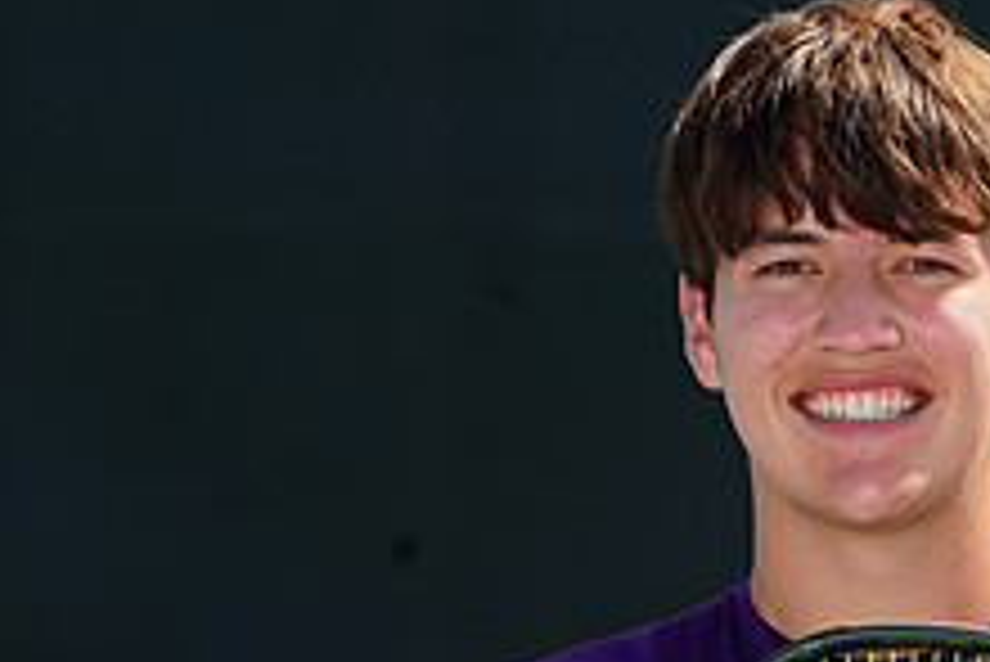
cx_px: 830
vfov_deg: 1.4
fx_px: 27269
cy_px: 1117
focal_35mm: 991
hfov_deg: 2.1
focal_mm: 376
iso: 100
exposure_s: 1/250
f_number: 9
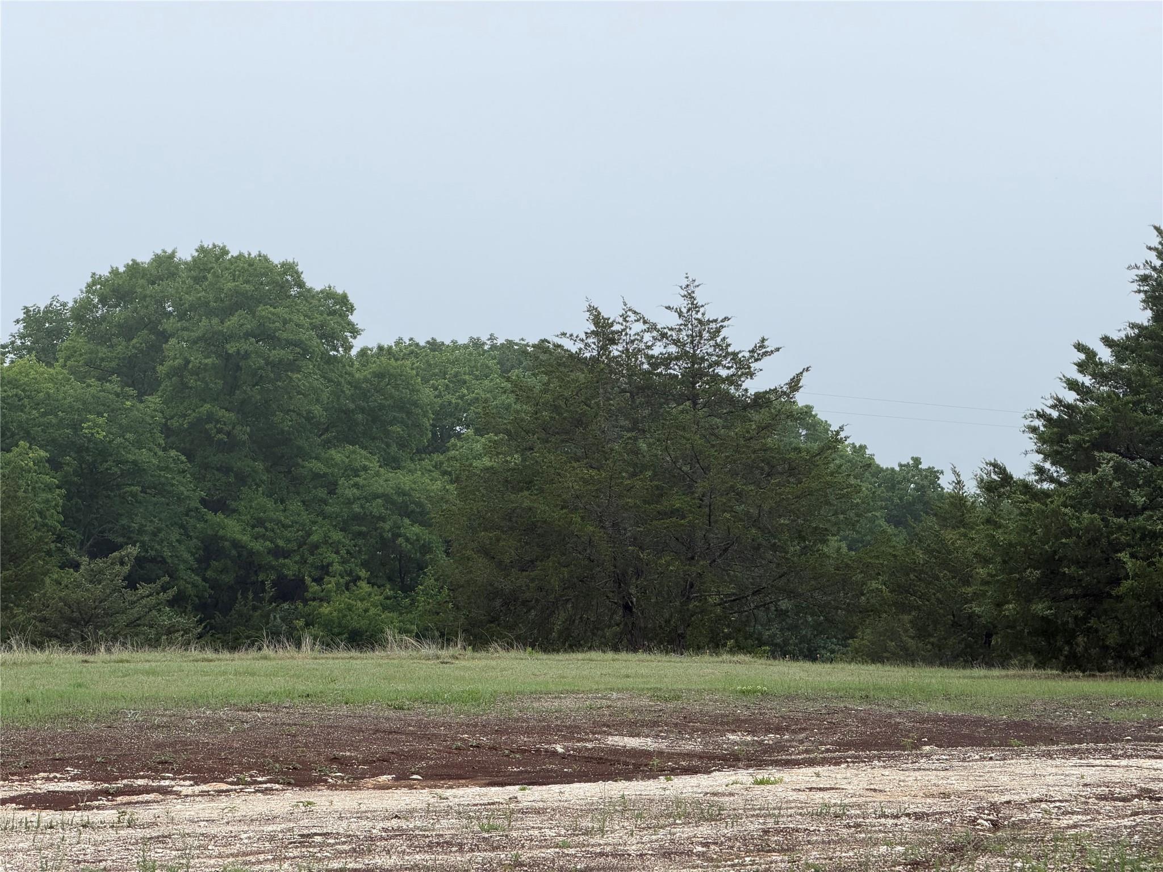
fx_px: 3360
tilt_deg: +2.0
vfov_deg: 14.8
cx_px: 582
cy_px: 436
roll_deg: -0.5
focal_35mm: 100
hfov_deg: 19.6
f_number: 2.8
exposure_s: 1/445
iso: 50
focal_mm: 16.89
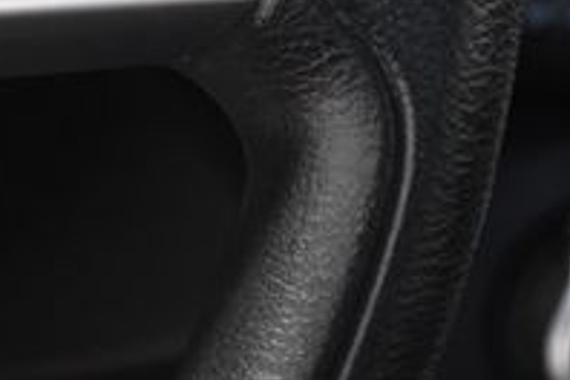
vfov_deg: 5.0
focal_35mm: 272
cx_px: -83
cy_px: -191
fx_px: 4306
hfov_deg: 7.5
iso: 2500
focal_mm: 56
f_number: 4.8
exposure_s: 1/125
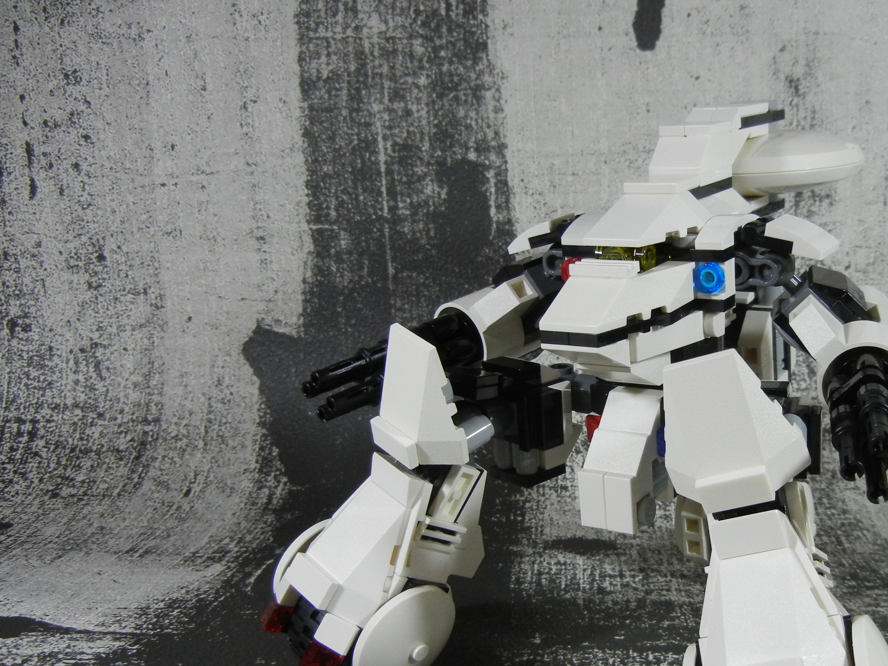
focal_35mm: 42
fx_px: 1078
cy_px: 428
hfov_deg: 43.9
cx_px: 616
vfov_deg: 34.1
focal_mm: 5.4
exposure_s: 1/63.1
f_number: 3.5
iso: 400
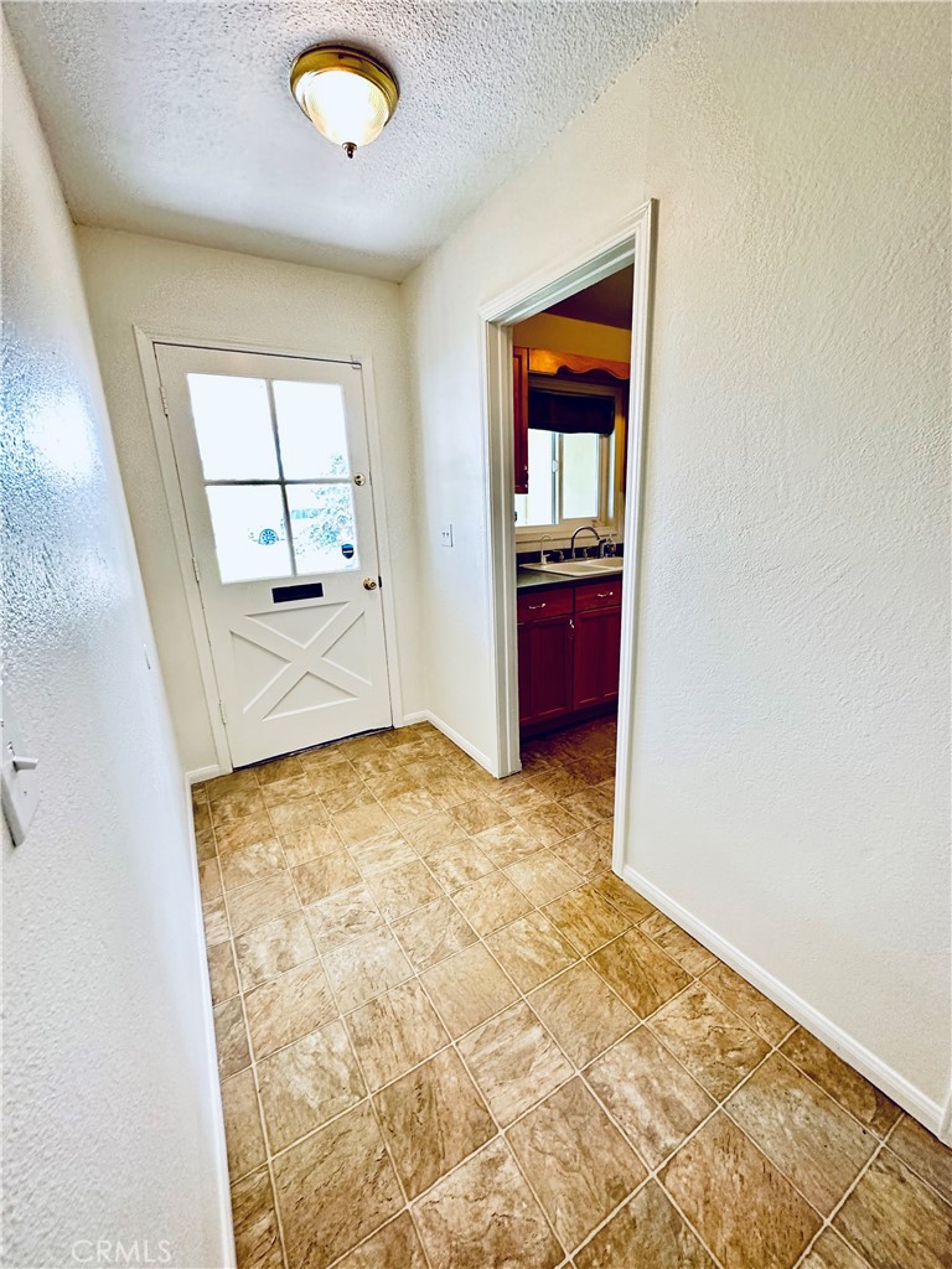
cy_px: 634
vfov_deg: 102.1
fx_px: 513
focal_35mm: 14
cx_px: 476
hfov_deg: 85.7
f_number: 2.2
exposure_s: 1/60
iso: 250
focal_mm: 2.22
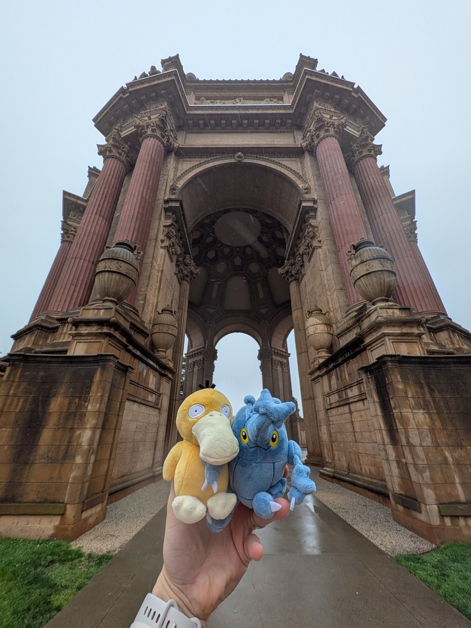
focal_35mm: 13
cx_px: 236
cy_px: 314
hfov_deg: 89.9
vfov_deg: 106.2
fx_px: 236
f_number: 2.2
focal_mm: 1.54
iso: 33
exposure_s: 1/262
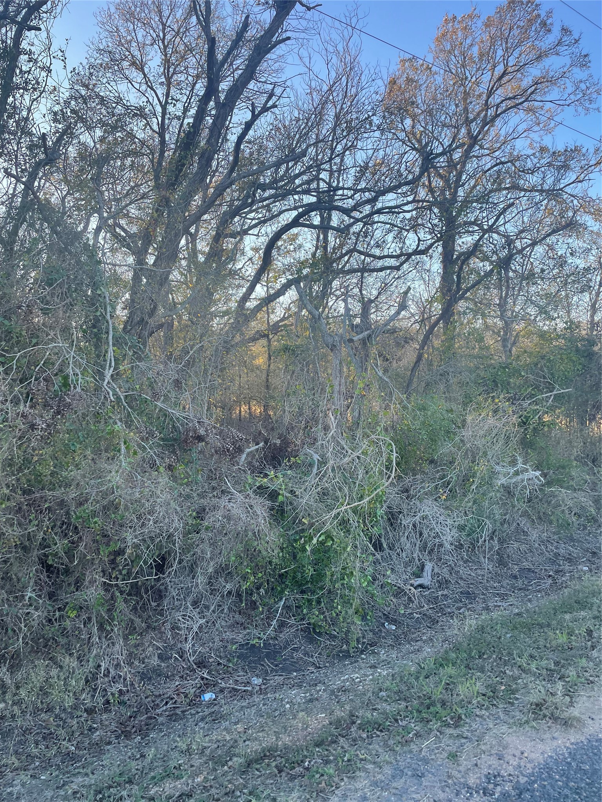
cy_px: 401
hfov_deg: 53.1
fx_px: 603
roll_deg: +0.1
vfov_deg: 67.3
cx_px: 301
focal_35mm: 26
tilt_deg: +1.4
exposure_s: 1/477
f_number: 1.6
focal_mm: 4.2
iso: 32
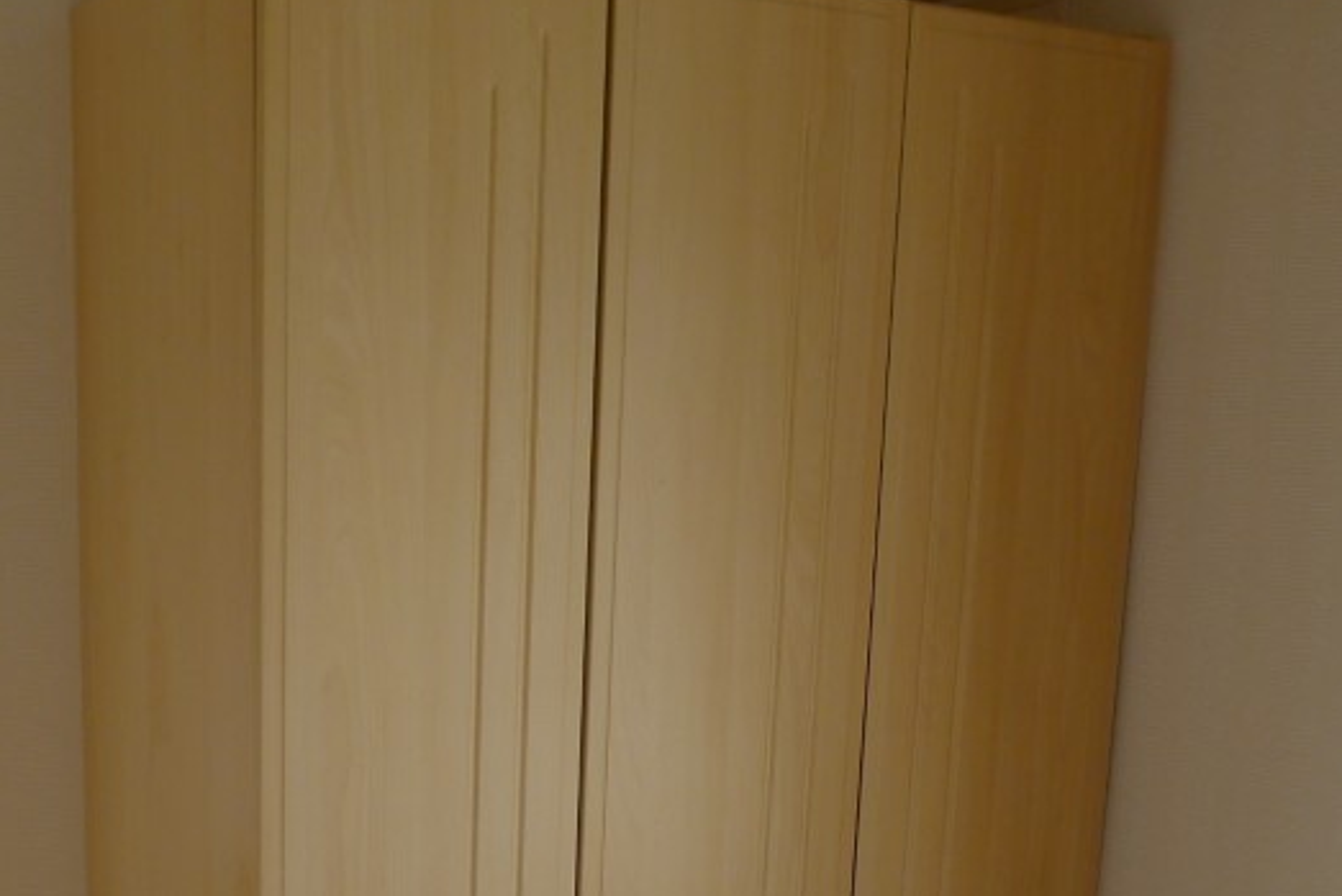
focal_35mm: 53
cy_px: 911
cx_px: 497
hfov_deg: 37.3
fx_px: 1976
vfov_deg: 24.3
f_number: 2
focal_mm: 5.1
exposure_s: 1/60
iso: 100
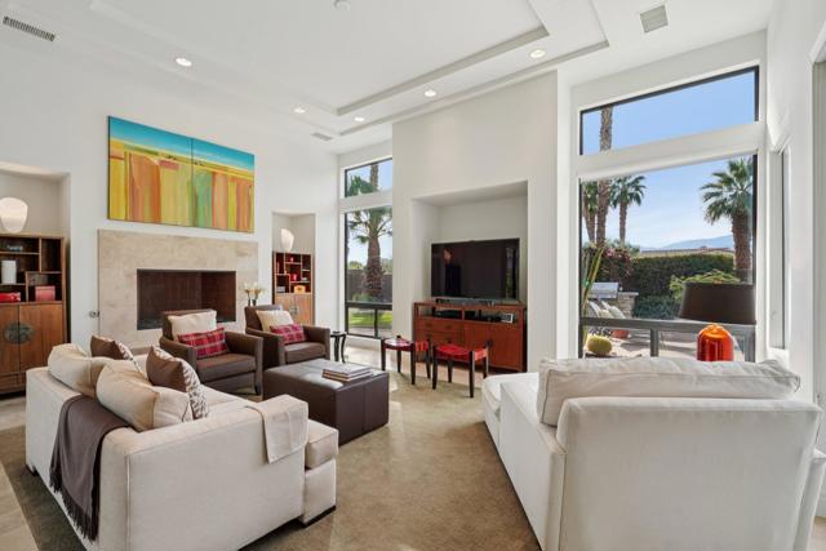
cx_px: 413
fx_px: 367
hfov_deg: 96.7
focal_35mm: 16
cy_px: 276
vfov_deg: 73.8
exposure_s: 1/30
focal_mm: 16
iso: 125
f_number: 8
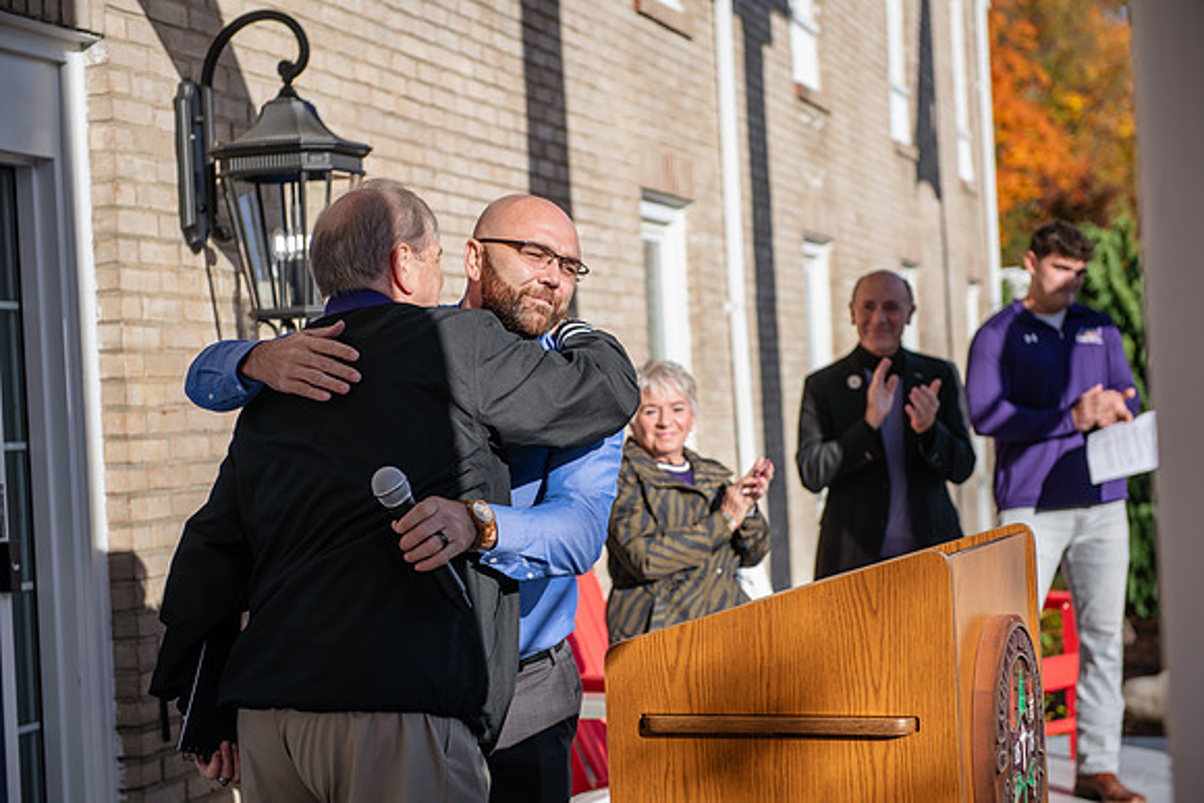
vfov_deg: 19.5
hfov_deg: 28.8
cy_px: 402
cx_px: 602
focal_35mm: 70
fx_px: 2342
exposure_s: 1/800
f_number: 3.5
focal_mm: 70
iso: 80
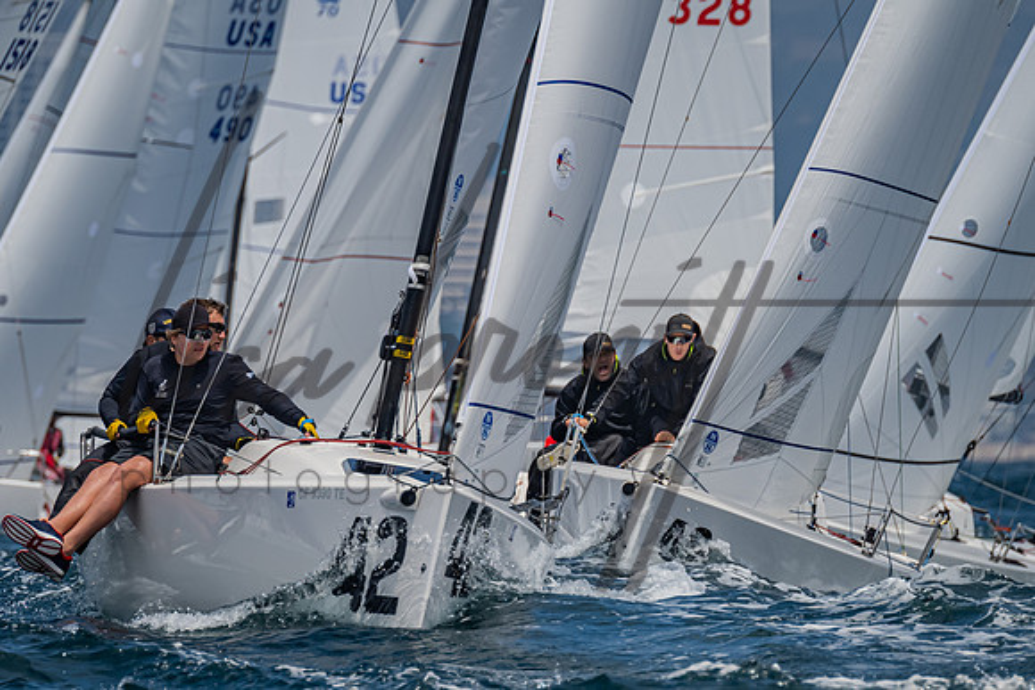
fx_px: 17428
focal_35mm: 606
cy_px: 513
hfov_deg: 3.4
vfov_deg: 2.3
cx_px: 491
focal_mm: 370
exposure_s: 1/2500
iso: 400
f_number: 6.3
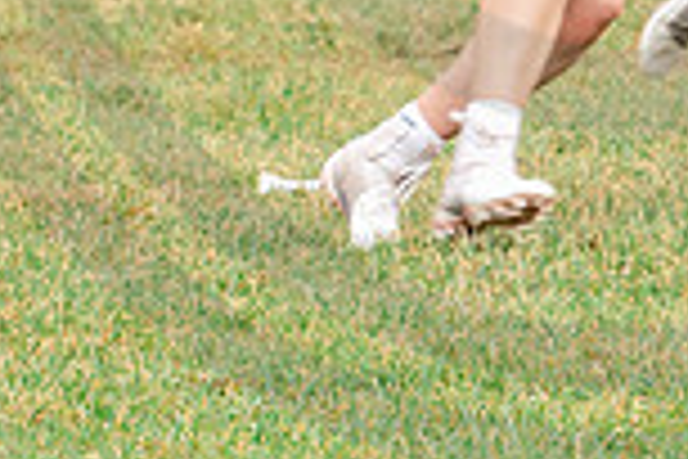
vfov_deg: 1.8
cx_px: 355
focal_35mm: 773
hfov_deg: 2.7
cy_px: -155
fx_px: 14772
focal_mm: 125
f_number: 5.6
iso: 400
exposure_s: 1/500
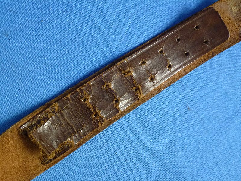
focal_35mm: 45
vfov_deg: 32.2
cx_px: 120
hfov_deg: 42.1
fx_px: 313
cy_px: 90
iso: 400
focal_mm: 8
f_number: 4
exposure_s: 1/80
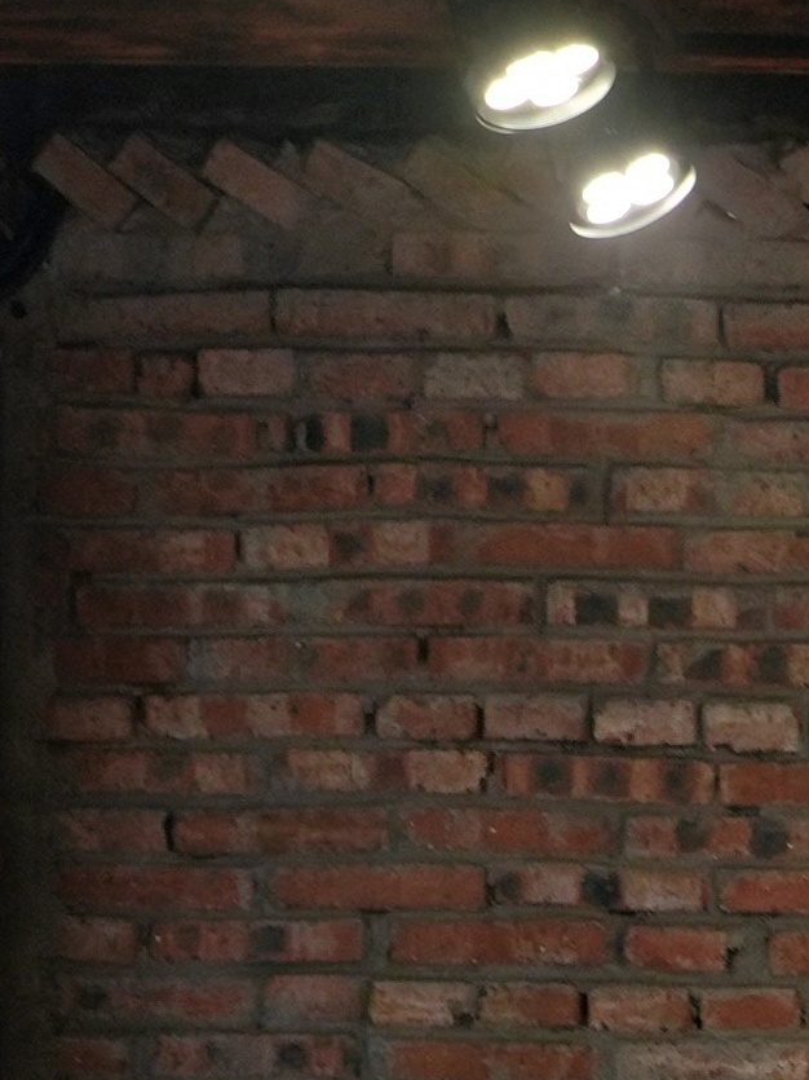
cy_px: 2434
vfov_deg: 7.3
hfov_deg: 5.7
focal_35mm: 258
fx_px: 8042
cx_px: 1475
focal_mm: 32
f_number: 5
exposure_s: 1/50
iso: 500
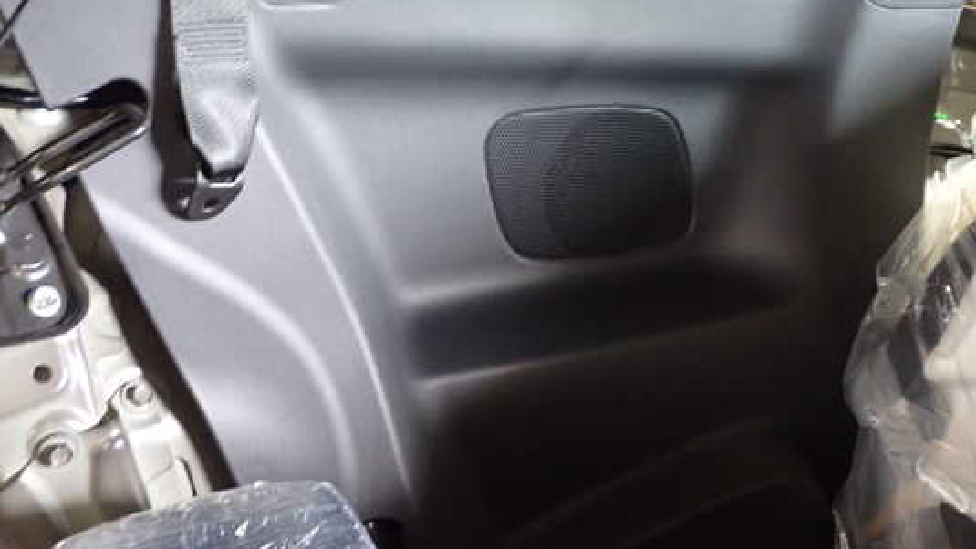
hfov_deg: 46.4
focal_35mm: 44
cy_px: 204
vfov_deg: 27.0
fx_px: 1139
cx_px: 504
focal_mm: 6.37
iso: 800
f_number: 2.5
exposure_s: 1/25
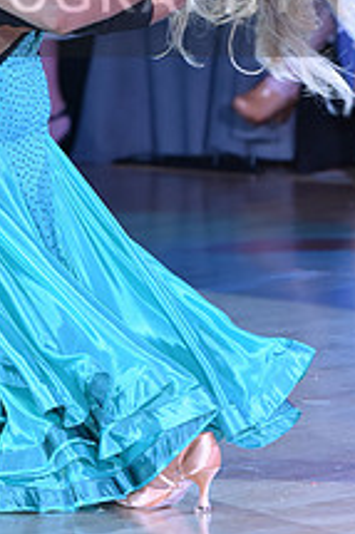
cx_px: -4
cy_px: -25
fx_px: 7007
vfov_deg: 4.4
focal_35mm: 473
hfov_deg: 2.9
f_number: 4
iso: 1600
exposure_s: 1/250
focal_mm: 175
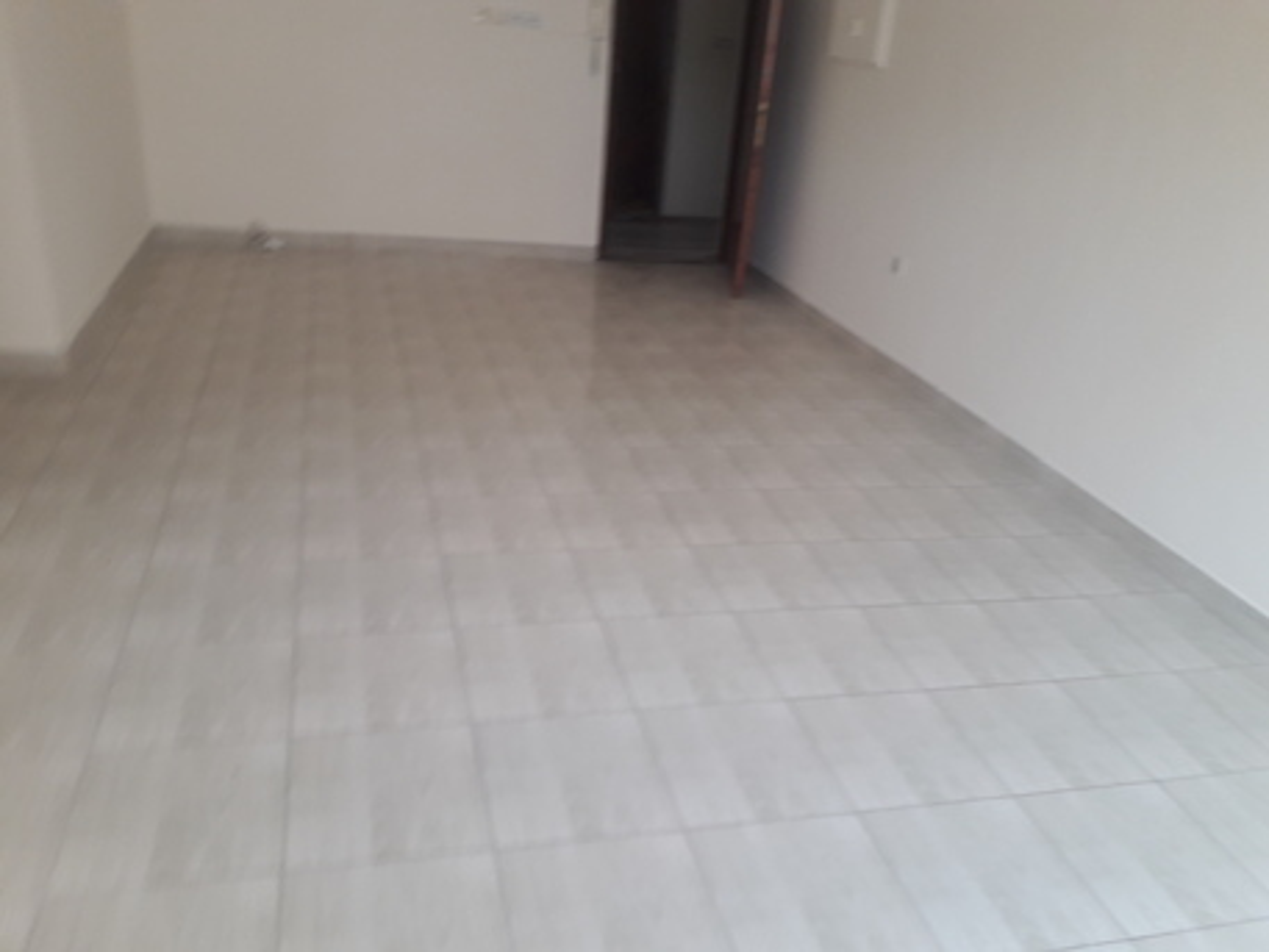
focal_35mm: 27
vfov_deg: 51.4
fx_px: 990
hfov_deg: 65.3
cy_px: 476
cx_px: 634
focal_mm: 3.6
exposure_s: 1/50
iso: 40
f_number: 1.9
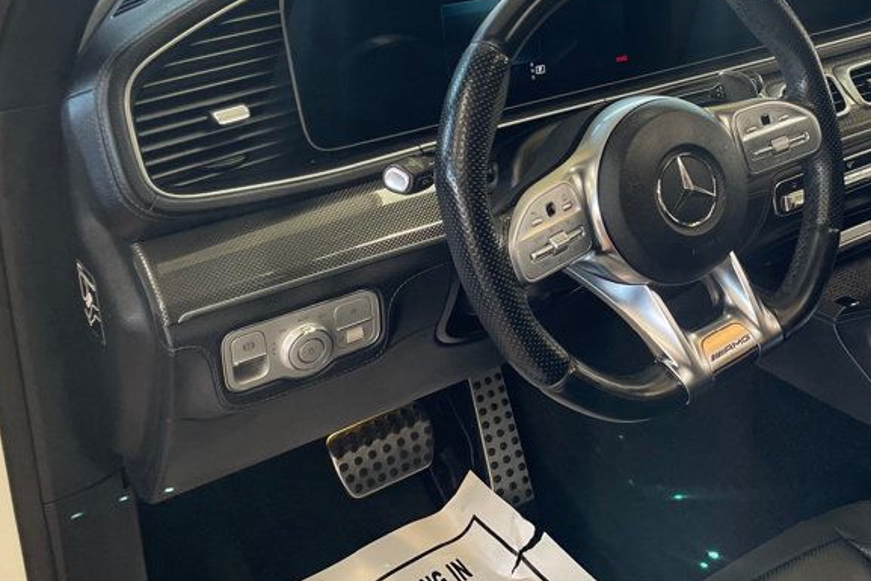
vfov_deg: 27.6
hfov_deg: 39.0
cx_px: 737
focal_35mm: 48
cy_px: 125
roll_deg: -2.6
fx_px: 1162
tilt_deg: -20.0
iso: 80
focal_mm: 4.2
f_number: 1.6
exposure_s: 1/120
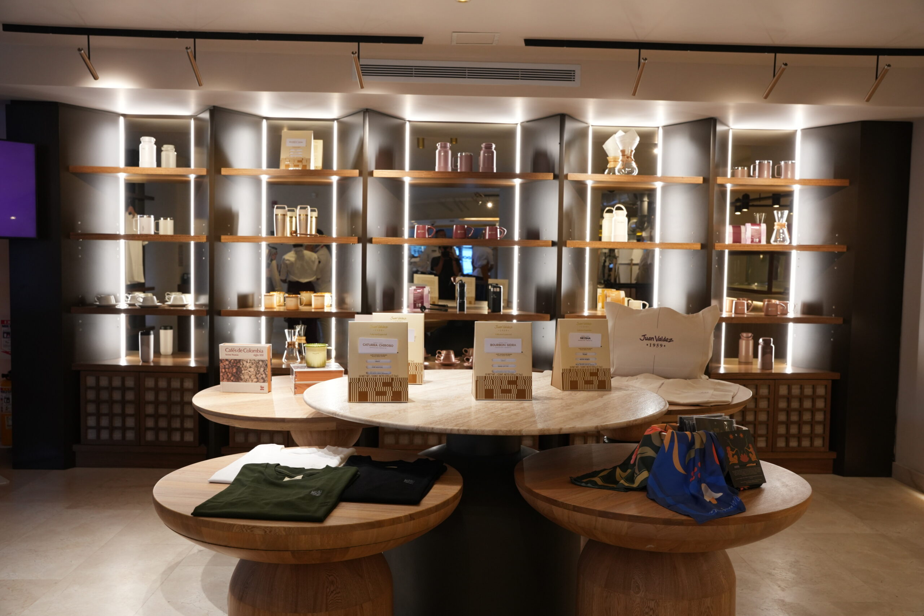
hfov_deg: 58.0
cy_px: 308
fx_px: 834
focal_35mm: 32
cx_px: 462
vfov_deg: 40.5
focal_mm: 32.5
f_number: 5
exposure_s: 1/100
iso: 1250
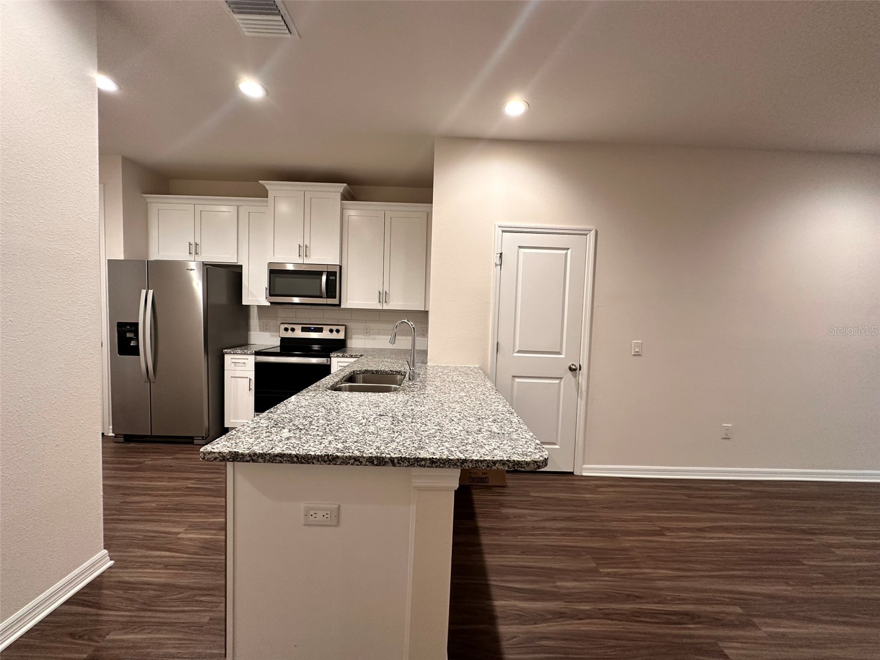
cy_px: 330
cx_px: 440
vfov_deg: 85.7
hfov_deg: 102.1
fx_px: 356
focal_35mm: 14
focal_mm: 2.22
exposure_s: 1/60
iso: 200
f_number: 2.2
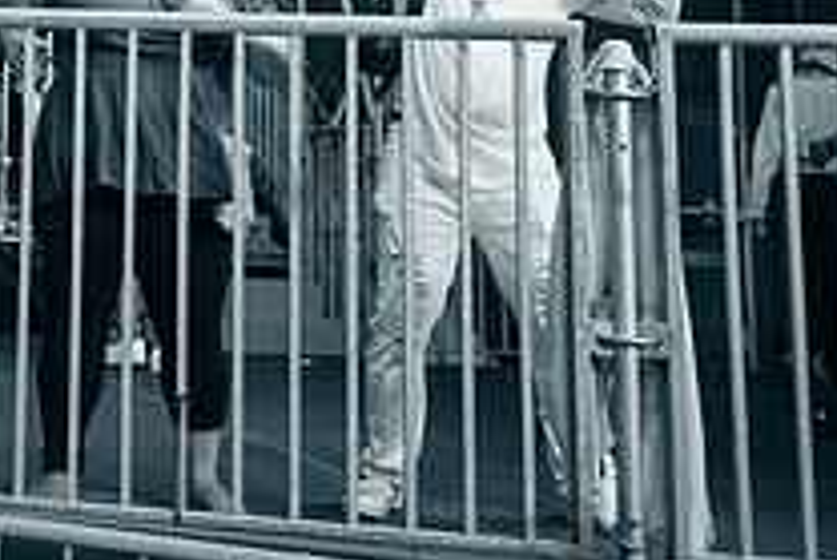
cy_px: -62
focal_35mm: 67
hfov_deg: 26.4
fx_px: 1559
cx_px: -197
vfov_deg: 19.5
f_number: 3.2
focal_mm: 24
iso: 5000
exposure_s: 1/125
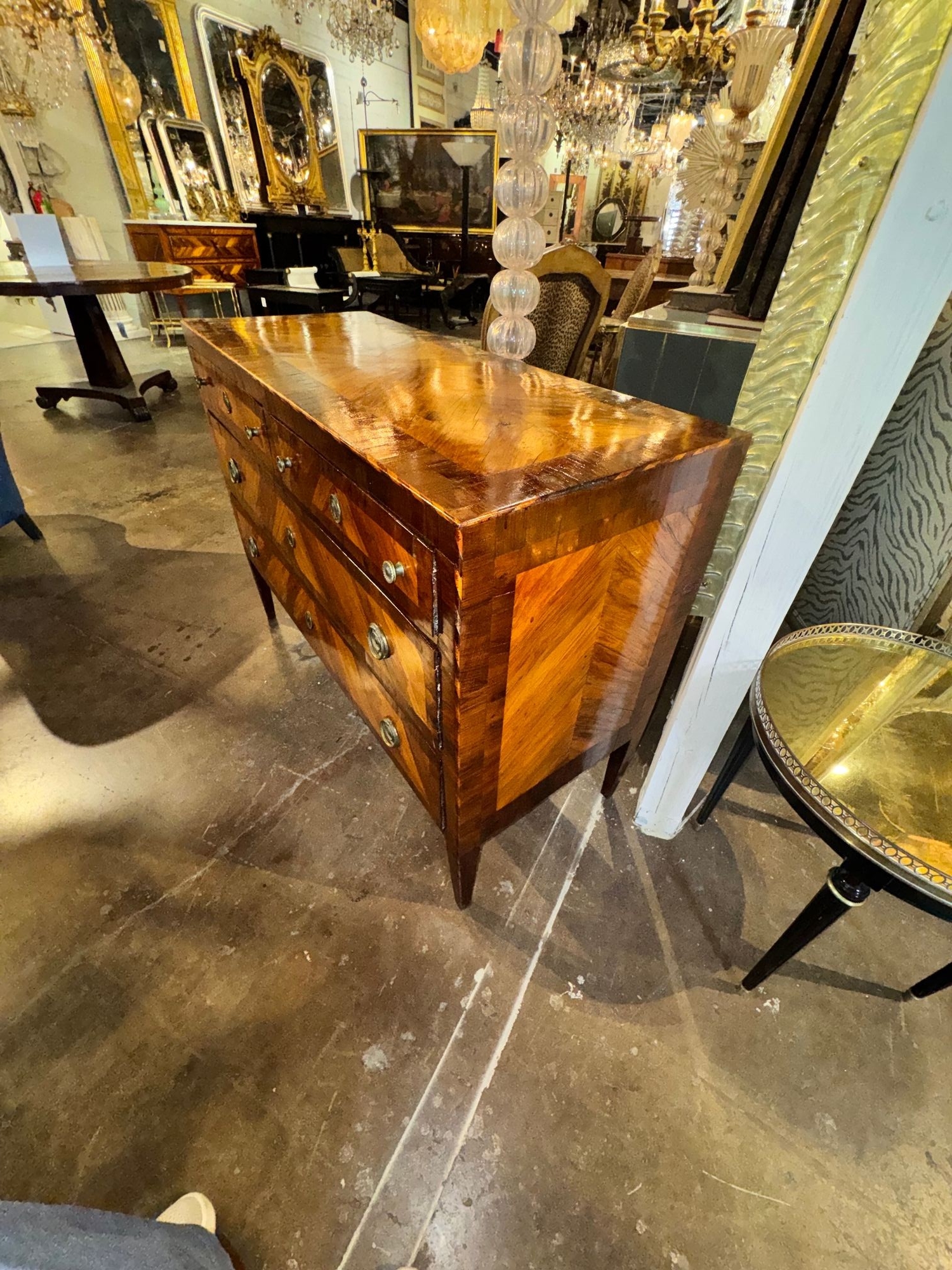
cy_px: 635
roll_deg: -2.6
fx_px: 513
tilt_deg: -38.4
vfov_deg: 102.1
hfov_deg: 85.7
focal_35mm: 14
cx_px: 476
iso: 250
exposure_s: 1/60
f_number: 2.2
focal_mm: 2.22
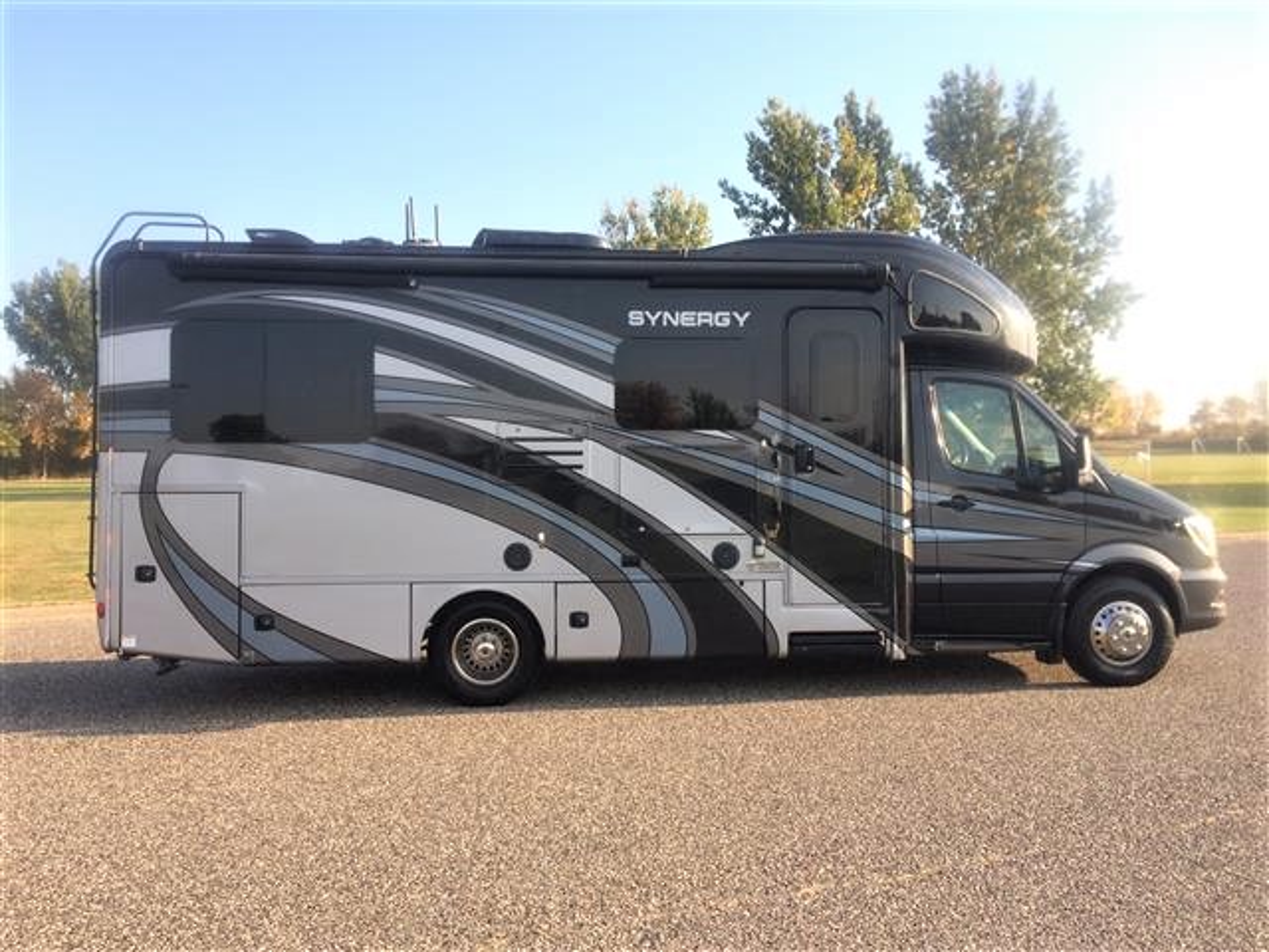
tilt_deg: -2.6
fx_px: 1063
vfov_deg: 48.2
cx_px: 634
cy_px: 476
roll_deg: +2.2
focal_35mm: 29
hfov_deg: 61.7
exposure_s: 1/441
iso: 32
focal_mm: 4.15
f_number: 2.2
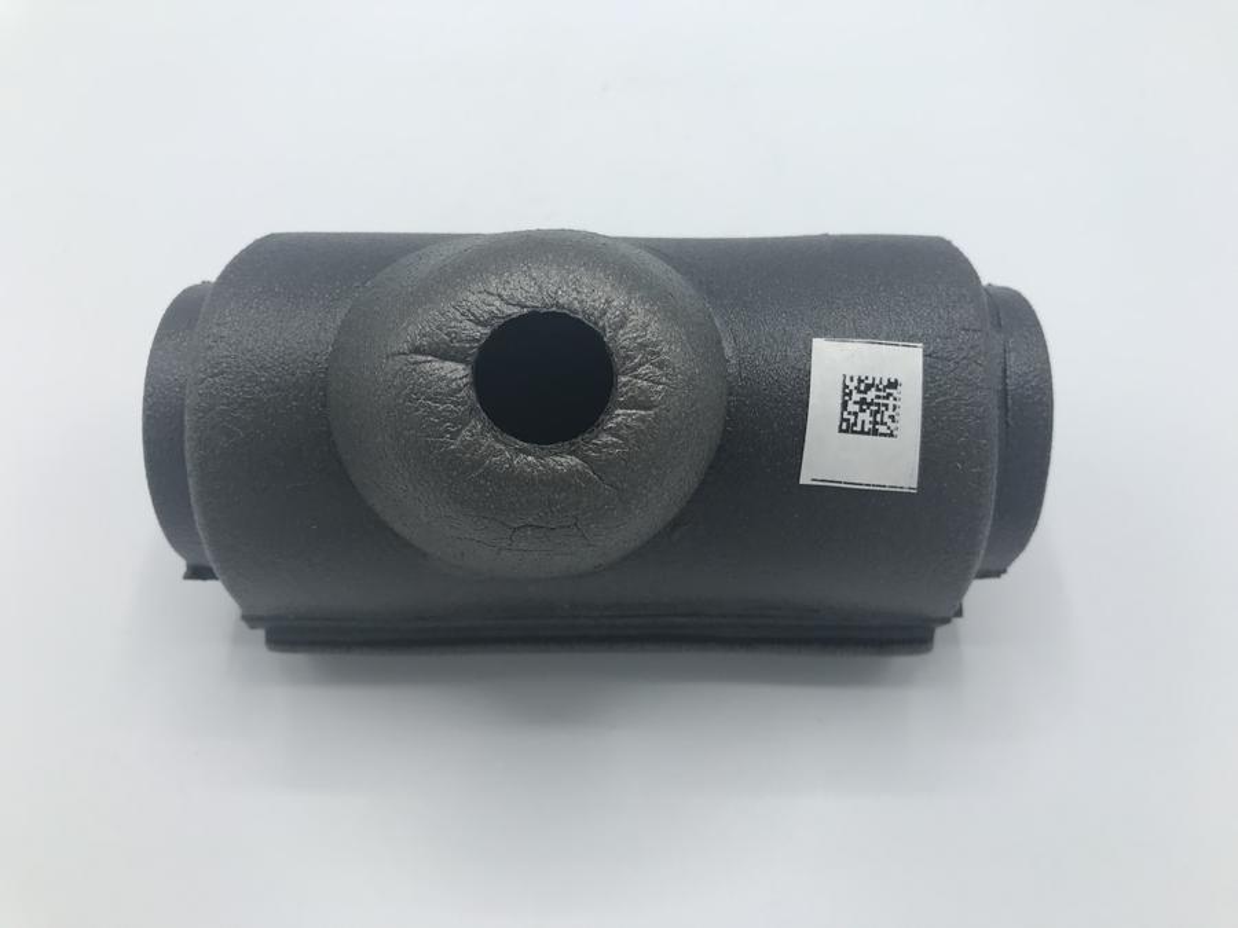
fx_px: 1001
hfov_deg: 63.4
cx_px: 619
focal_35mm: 28
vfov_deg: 49.7
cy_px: 464
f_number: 1.8
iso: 20
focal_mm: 3.99
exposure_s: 1/556
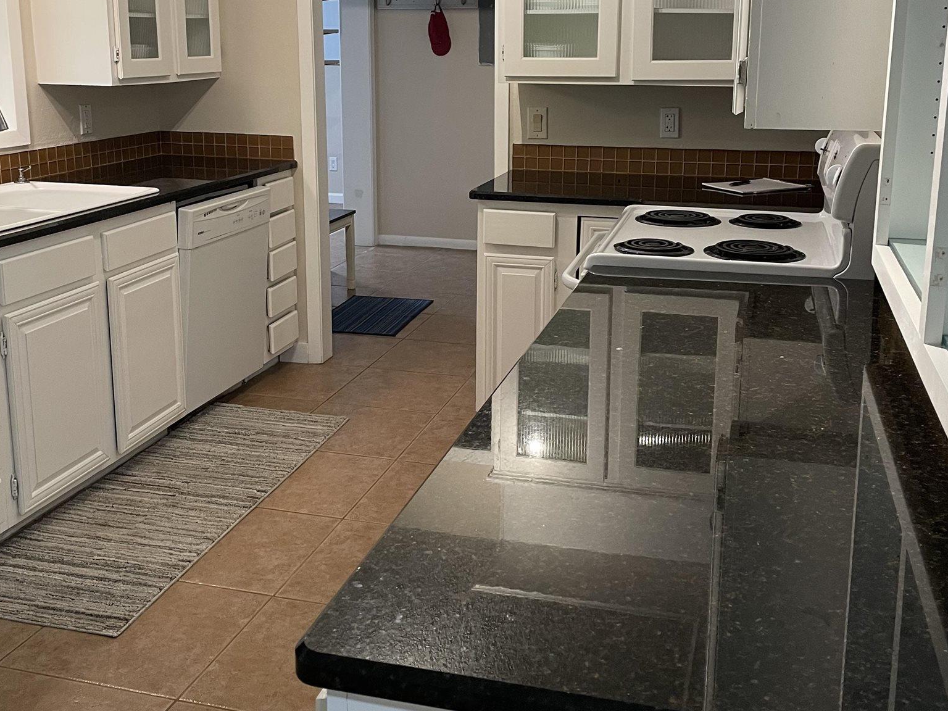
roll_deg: +0.7
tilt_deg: -11.4
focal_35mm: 39
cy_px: 267
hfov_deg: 47.9
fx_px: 1068
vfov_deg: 36.6
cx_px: 456
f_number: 1.6
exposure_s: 1/60
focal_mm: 4.2
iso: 160
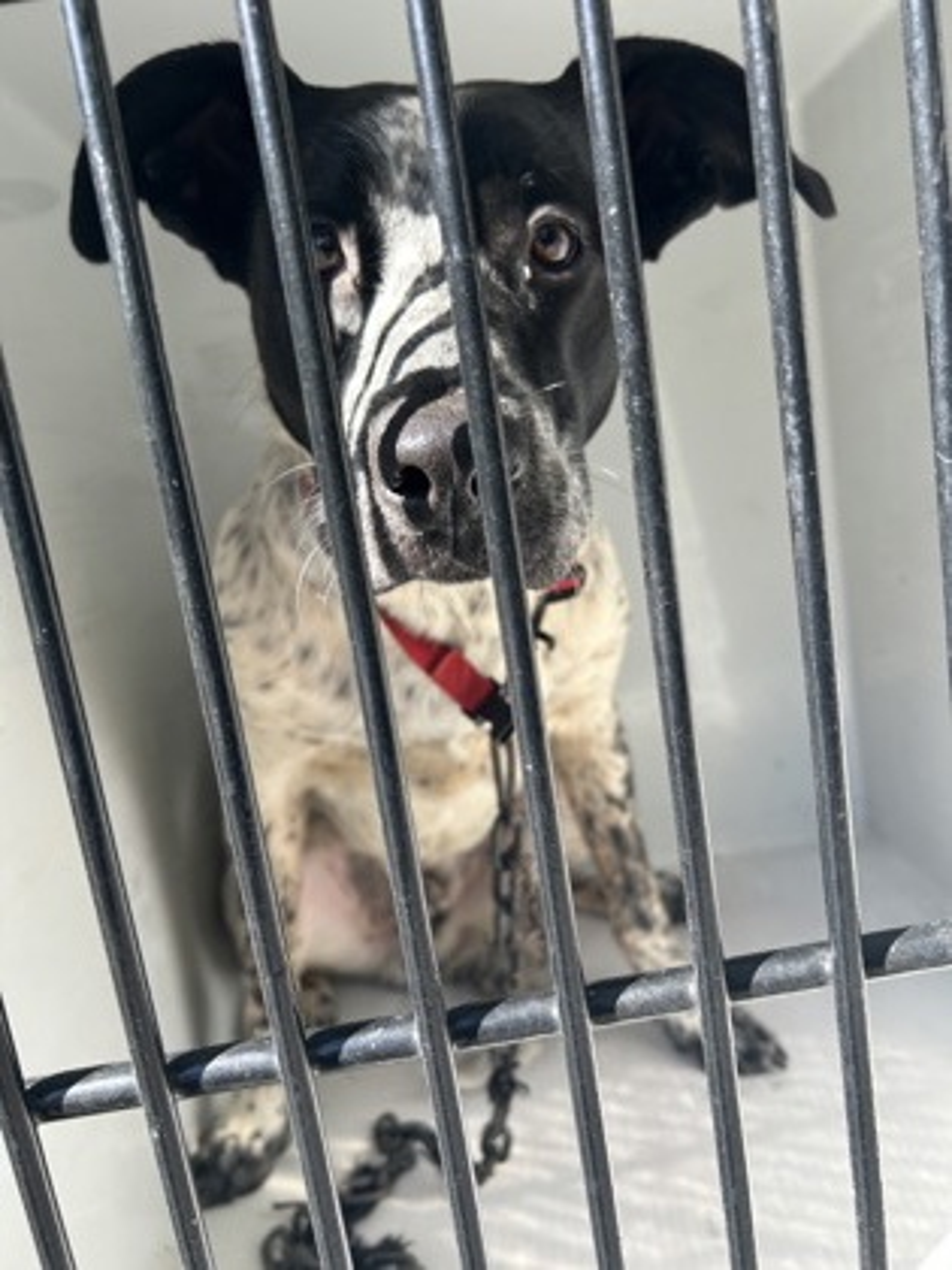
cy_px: 635
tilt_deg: -12.9
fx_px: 953
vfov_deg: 67.3
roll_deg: +6.2
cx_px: 476
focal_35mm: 26
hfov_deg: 53.1
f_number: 1.5
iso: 50
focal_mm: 5.7
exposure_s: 1/639
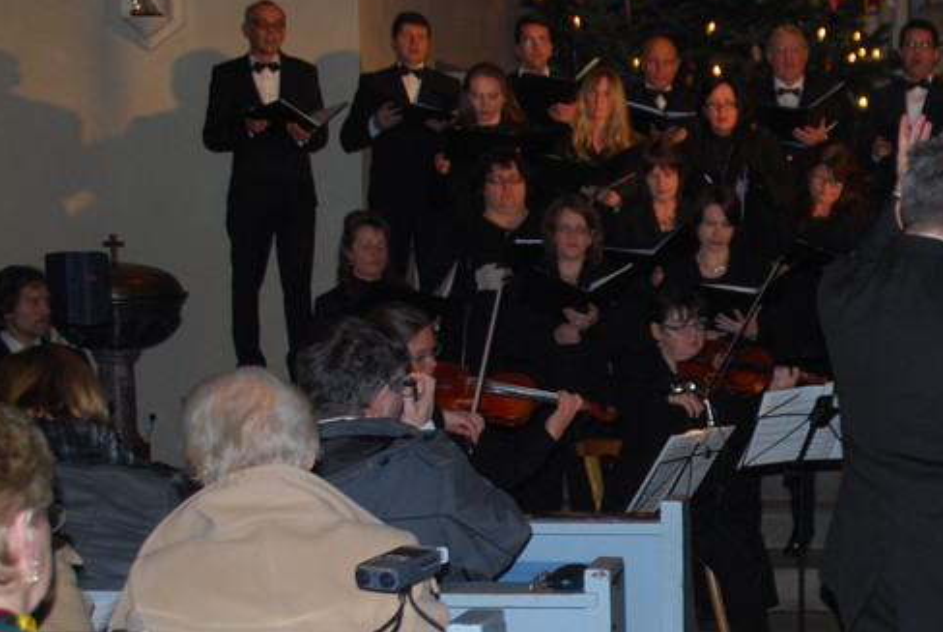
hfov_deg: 22.6
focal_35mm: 86
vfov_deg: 15.9
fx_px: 2256
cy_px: 445
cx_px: 954
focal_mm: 28
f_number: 4
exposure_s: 1/60
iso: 320
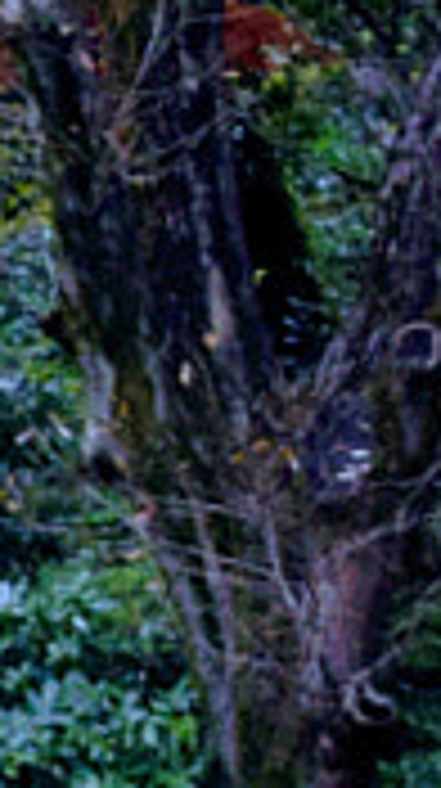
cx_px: -3100
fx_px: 11410
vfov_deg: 4.0
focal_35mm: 547
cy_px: 203
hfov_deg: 2.0
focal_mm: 38
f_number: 4.8
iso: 450
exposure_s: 1/60
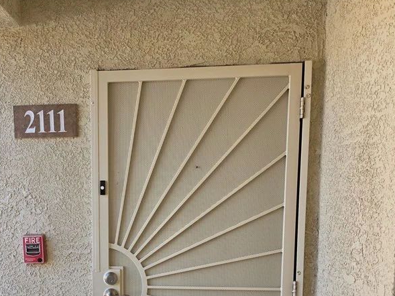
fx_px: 457
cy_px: 252
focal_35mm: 40
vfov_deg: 34.4
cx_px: 109
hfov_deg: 45.5
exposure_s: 1/180
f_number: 1.4
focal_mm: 6.5
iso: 20
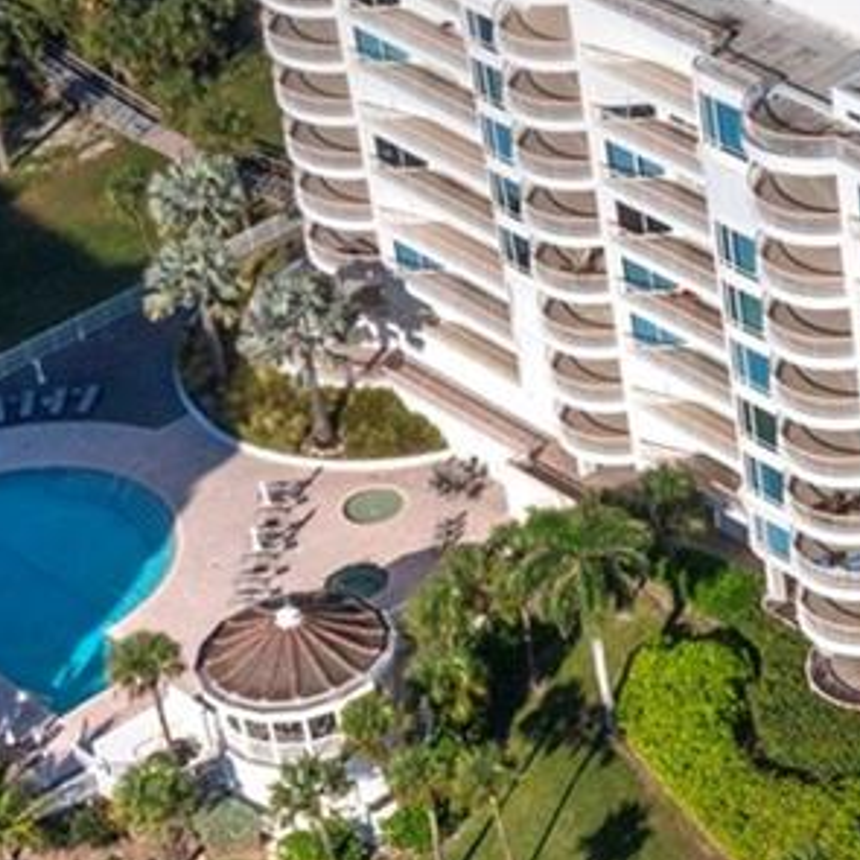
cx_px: 1326
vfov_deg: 13.5
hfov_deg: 12.8
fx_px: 3626
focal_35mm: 129
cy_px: 378
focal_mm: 10.26
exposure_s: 1/1250
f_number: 7.1
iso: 100
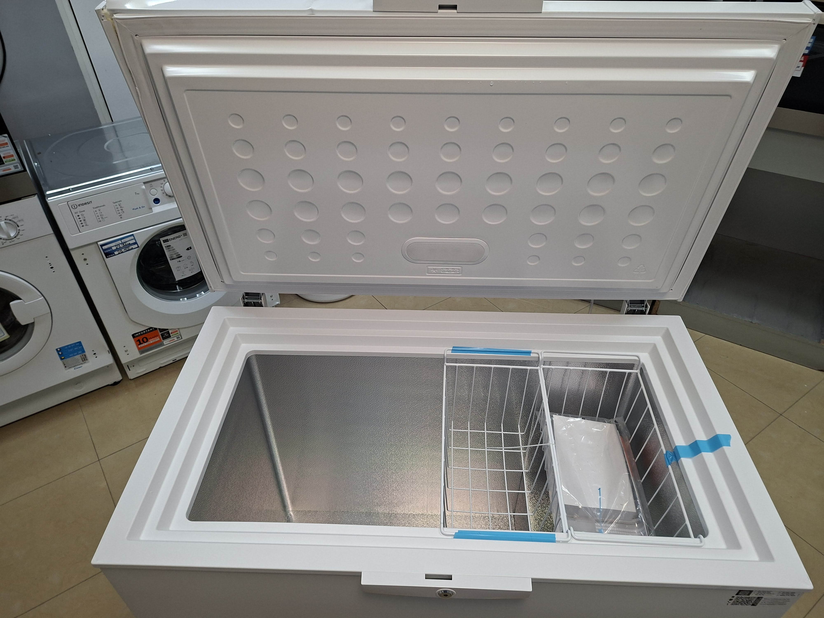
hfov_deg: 73.9
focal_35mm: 23
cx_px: 412
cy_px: 309
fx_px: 547
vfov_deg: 58.9
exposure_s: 1/100
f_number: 1.8
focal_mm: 5.54
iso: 200
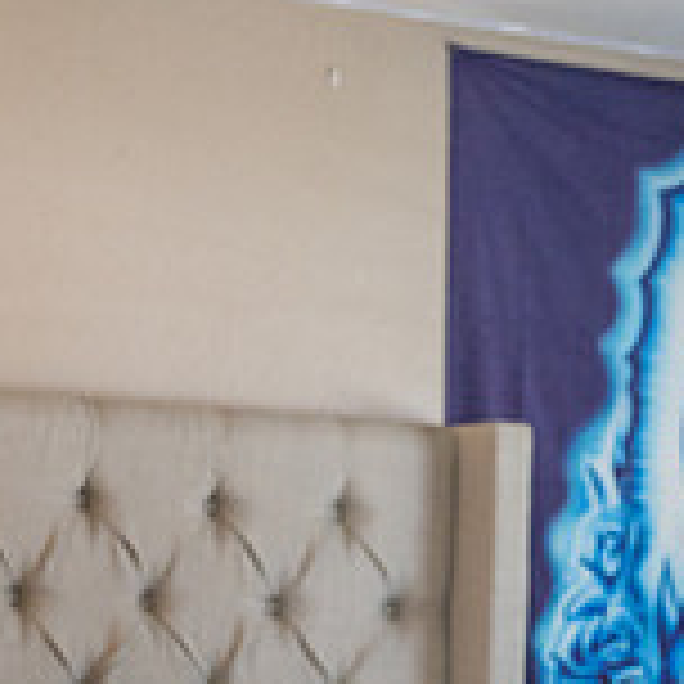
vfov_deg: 16.2
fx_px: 2280
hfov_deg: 17.0
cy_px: 867
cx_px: 418
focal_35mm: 102
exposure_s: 1/200
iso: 800
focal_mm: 28
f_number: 3.2
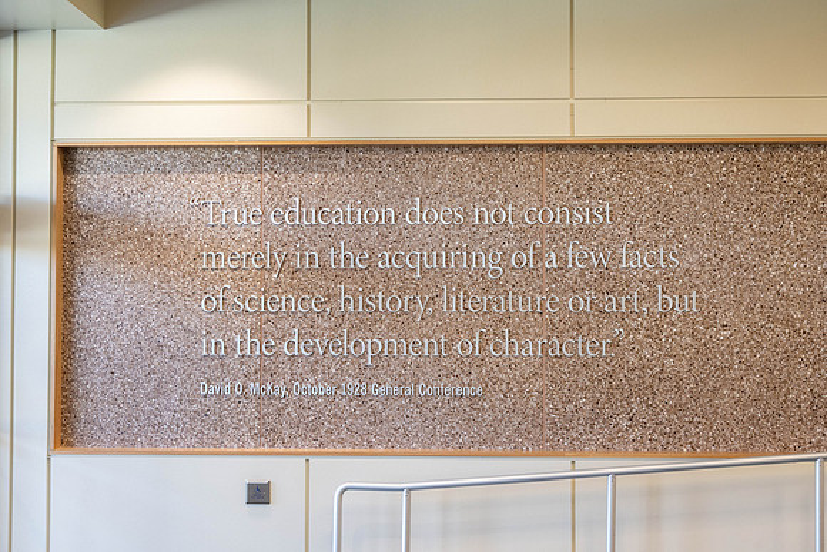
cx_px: 414
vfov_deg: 31.9
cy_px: 276
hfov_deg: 46.4
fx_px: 965
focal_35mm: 42
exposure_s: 1/100
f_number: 5
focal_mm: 42
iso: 1600
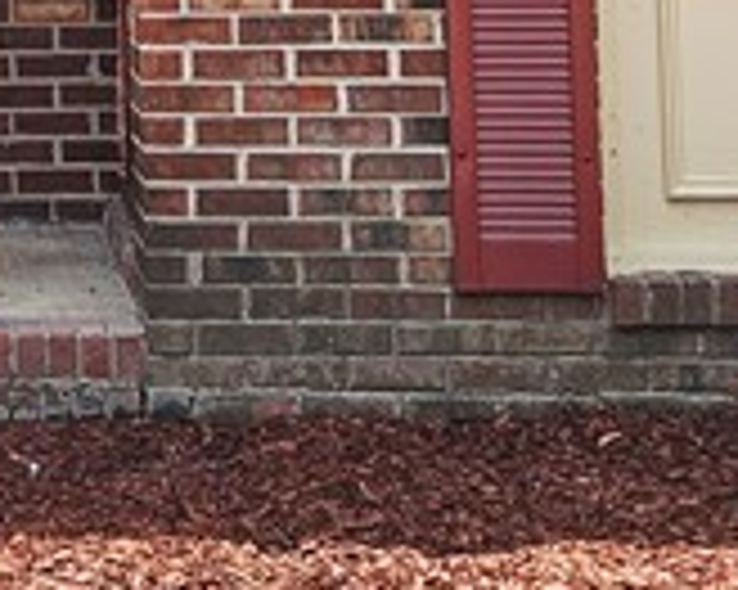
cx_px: -135
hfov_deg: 13.4
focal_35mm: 140
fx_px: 3056
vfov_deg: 10.3
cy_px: -536
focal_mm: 5.4
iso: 25
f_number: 1.8
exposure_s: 1/1111
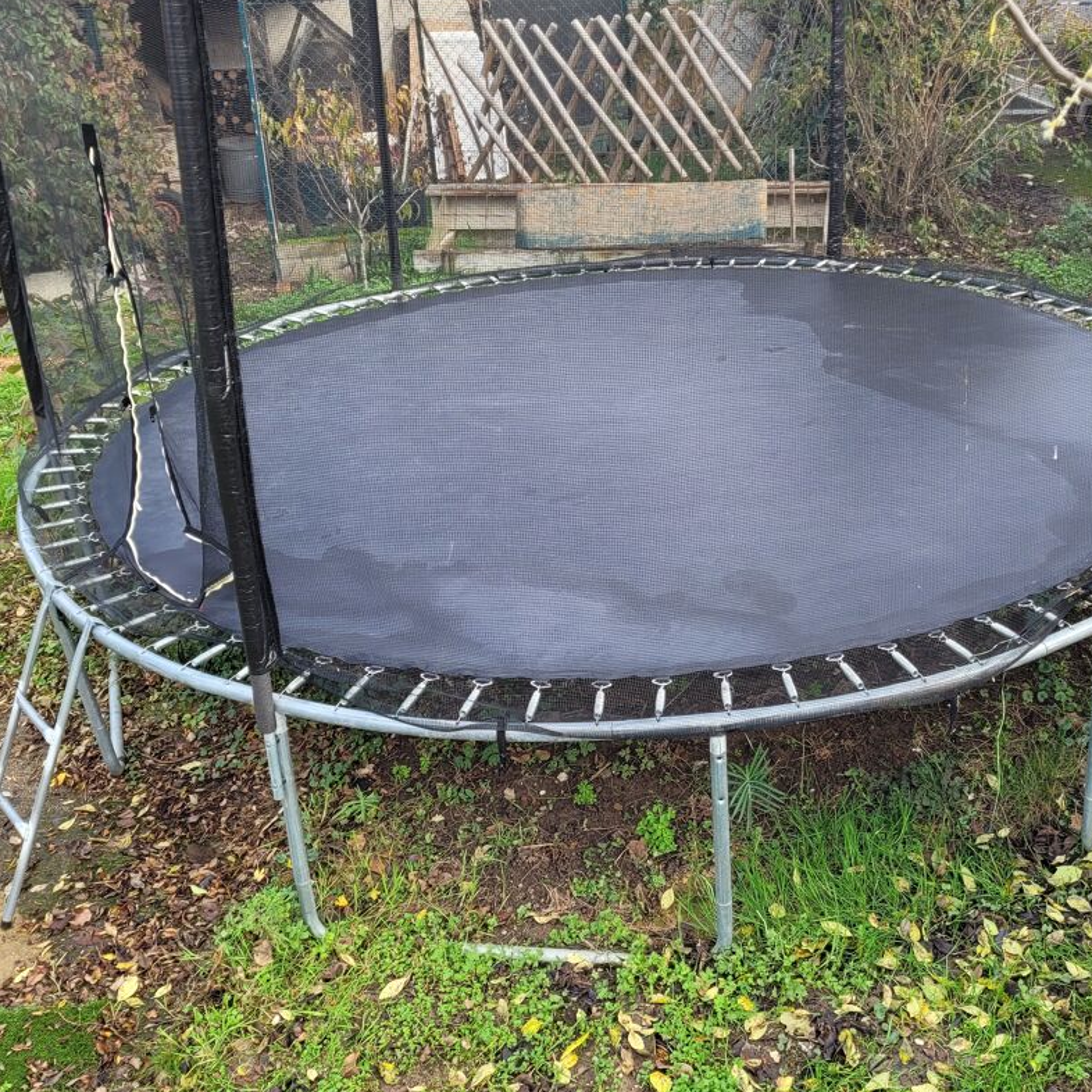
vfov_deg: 42.8
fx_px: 1392
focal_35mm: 39
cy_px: 493
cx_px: 671
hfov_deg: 42.6
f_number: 1.8
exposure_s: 1/100
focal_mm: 5.4
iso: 50
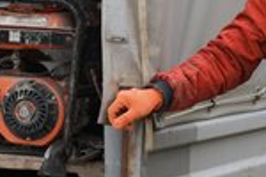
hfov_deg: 6.2
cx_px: 220
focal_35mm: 333
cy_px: 35
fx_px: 2460
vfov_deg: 4.1
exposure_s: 1/1250
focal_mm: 125
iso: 200
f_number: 5
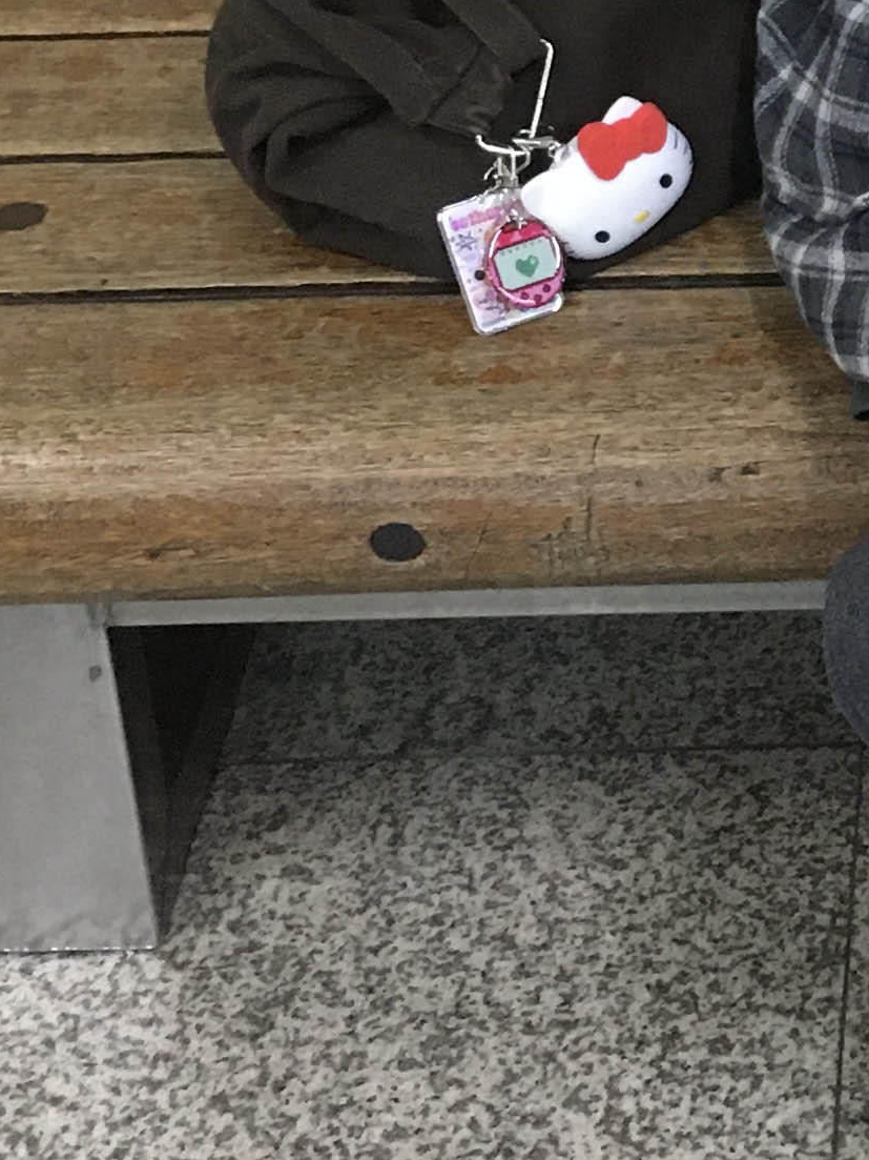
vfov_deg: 17.9
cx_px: 1147
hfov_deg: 13.4
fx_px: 3549
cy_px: -113
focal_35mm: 106
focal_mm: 4.15
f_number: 2.2
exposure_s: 1/20
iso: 200
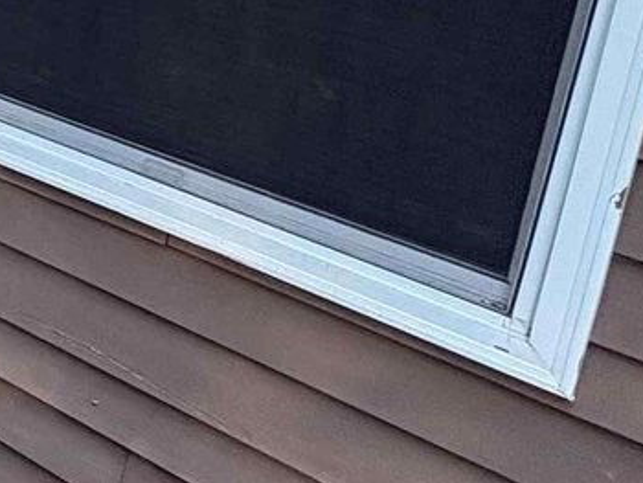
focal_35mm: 64
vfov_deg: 21.0
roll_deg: -3.5
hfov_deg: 18.9
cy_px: -132
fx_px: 1190
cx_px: -639
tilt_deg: -10.4
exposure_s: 1/99
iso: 125
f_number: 2.2
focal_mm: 2.22
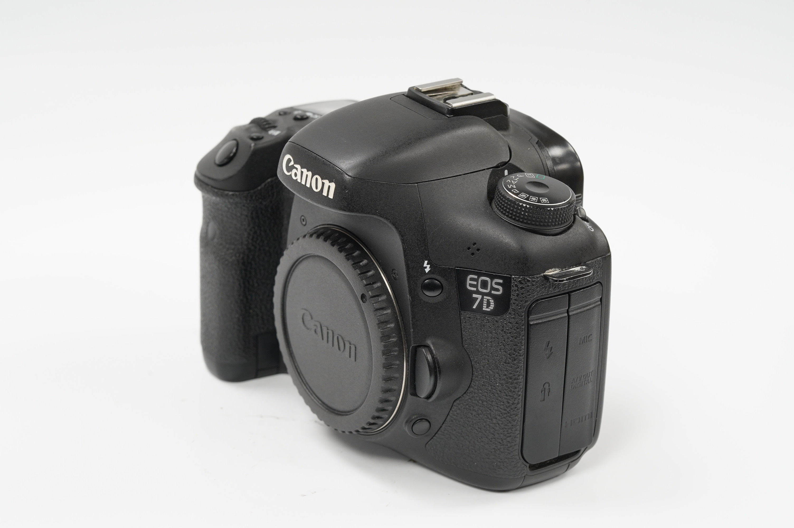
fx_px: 1983
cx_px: 397
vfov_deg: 15.2
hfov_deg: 22.6
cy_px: 264
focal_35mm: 90
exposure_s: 1/10
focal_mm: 90
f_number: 11
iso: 1000
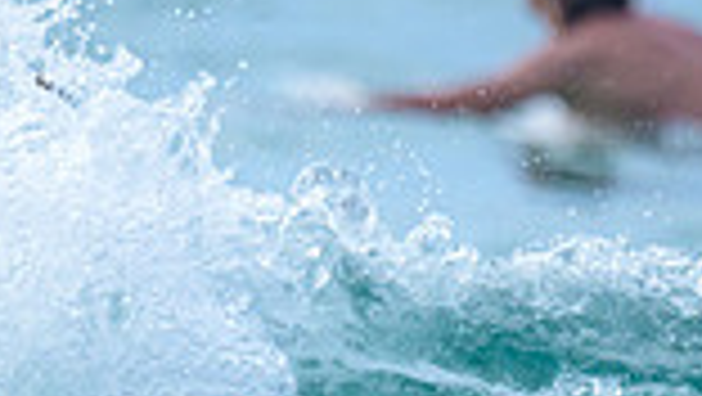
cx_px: -153
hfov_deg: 0.5
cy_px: 365
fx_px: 77954
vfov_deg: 0.3
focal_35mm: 4185
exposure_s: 1/3200
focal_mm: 800
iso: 560
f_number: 6.3
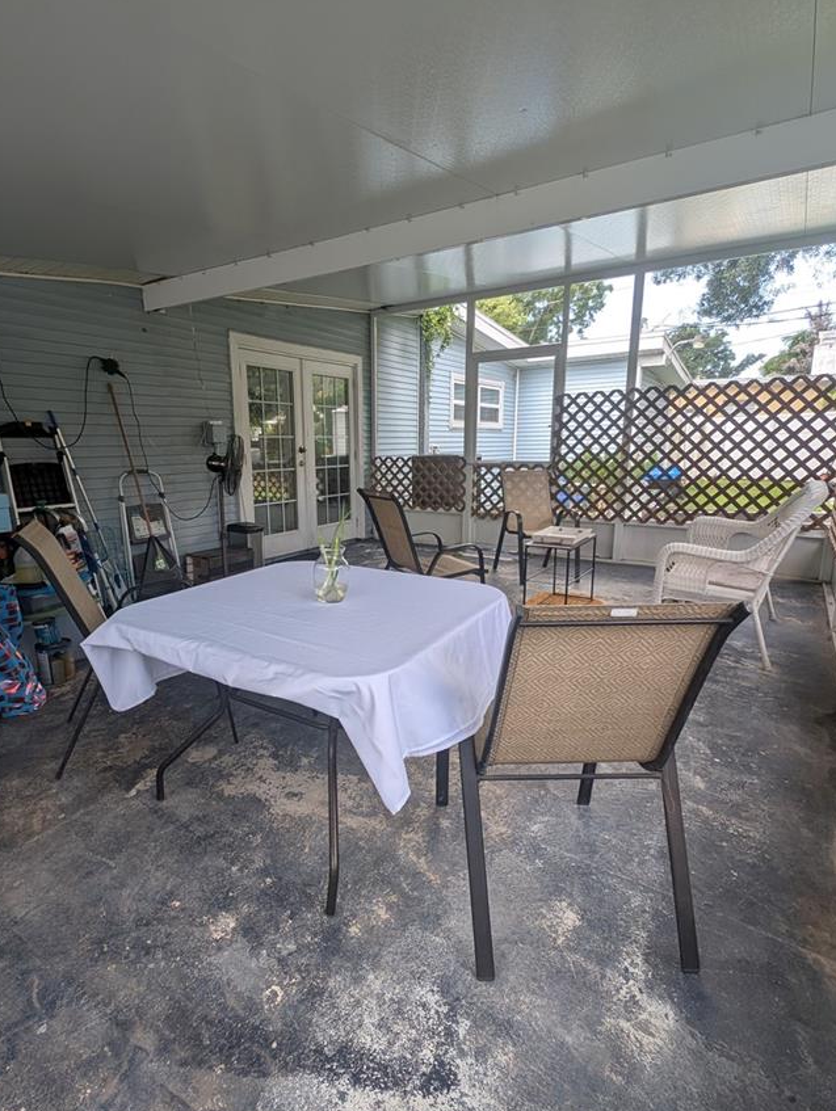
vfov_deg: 91.0
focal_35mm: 17
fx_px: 546
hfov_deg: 74.5
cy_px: 569
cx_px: 364
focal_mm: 2.23
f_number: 1.95
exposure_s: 1/153
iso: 46
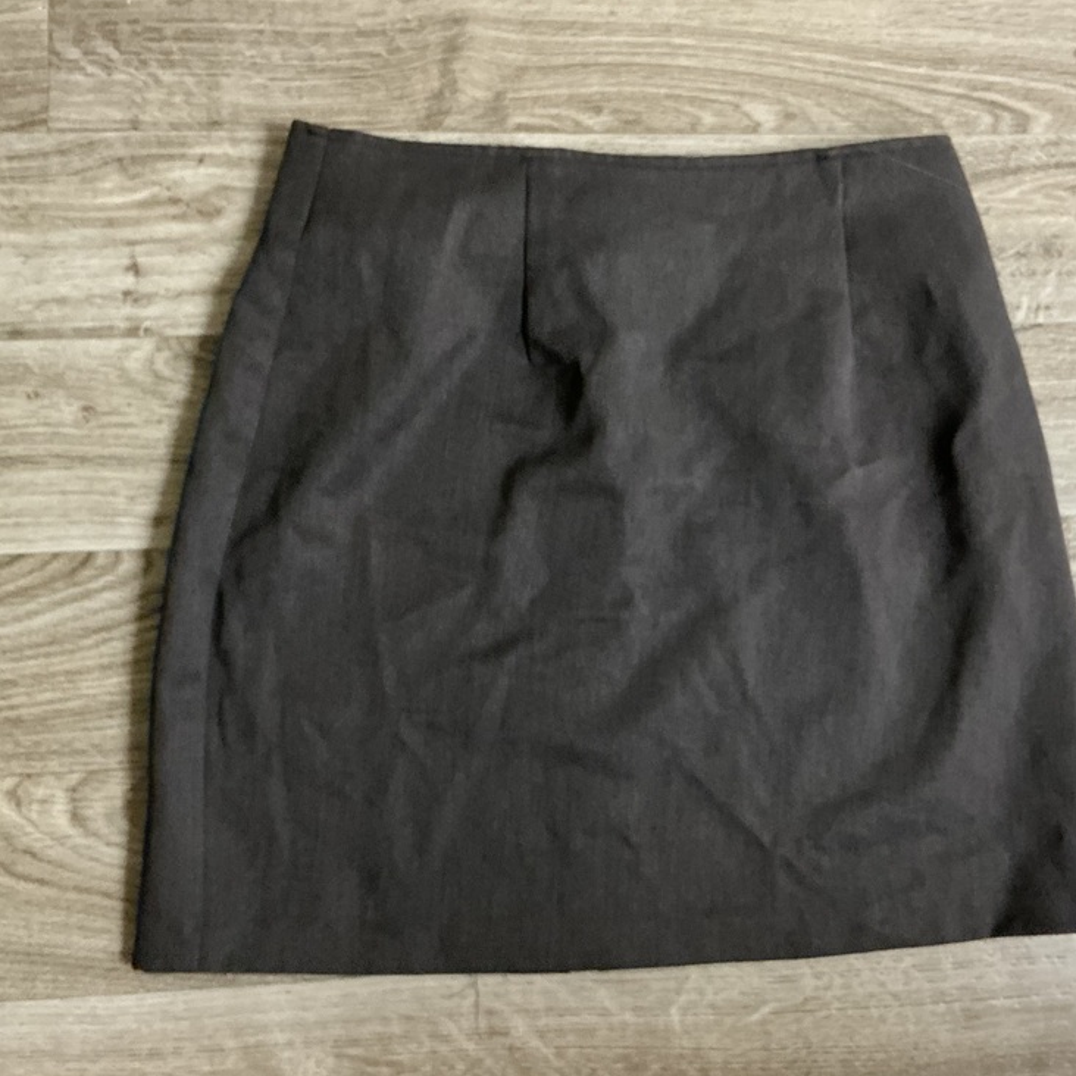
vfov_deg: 47.2
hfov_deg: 47.0
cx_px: 641
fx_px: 1231
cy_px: 535
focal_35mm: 35
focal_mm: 3
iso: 500
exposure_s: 1/30
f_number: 1.8
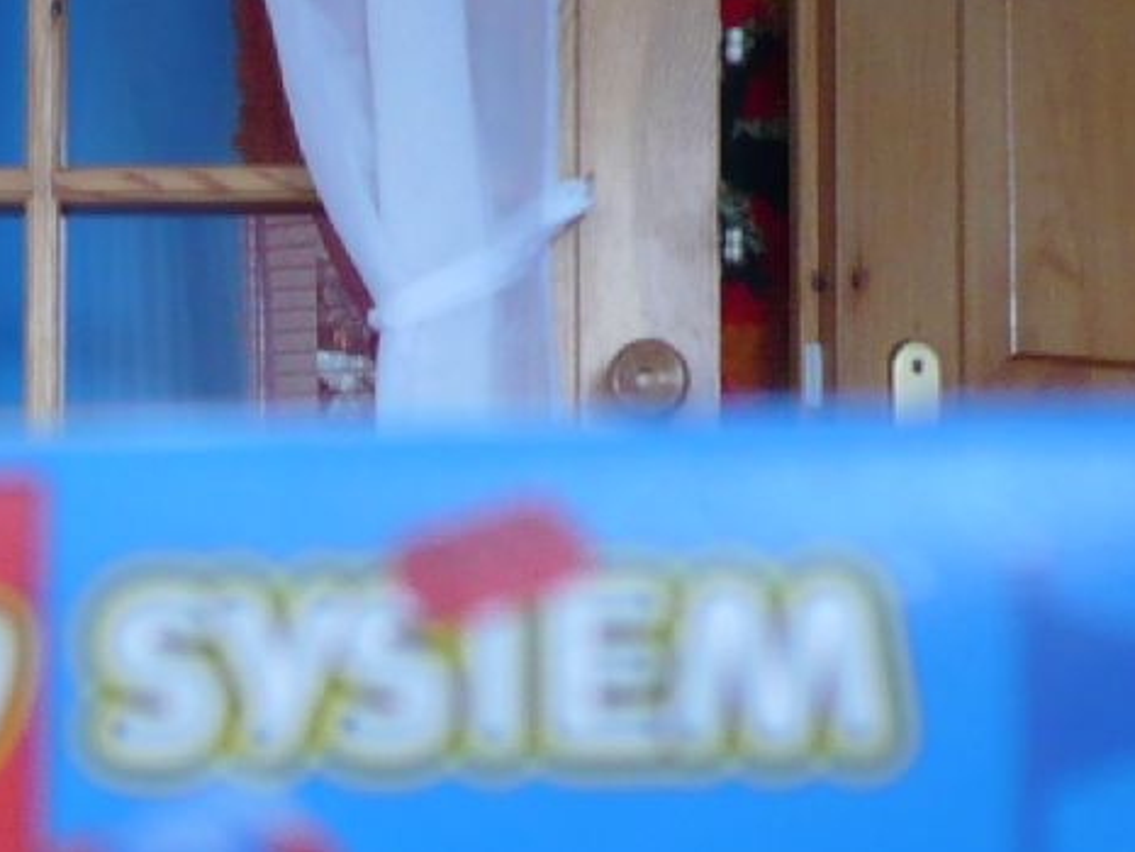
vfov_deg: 9.7
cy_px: 1361
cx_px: 35
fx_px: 4855
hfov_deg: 13.2
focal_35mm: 148
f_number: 2.8
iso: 100
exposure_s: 1/25
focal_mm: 5.8
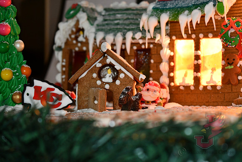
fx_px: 551
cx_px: 121
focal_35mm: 82
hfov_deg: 24.8
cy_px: 81
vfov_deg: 16.7
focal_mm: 55
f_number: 5.6
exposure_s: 1/60
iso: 1100
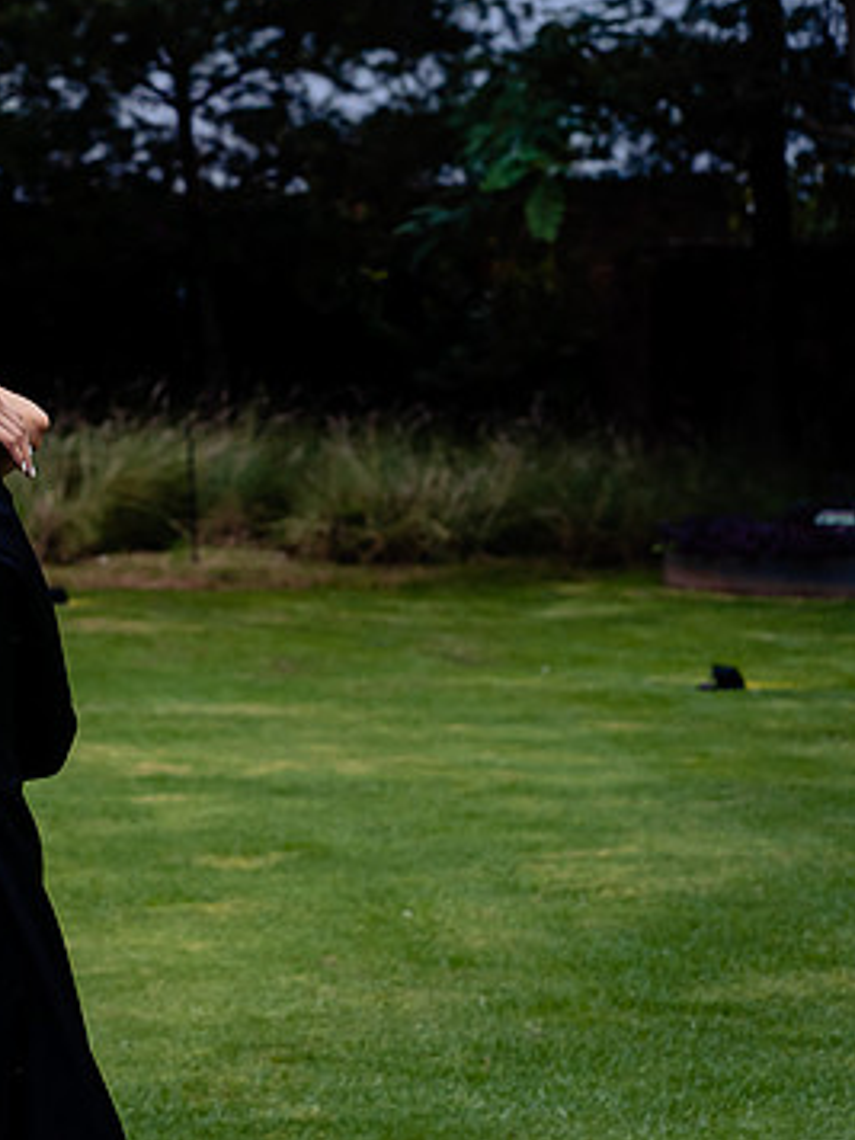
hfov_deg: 11.0
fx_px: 4380
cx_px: -67
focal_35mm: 133
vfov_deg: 14.8
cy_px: 524
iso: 640
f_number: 6.3
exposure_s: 1/640
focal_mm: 85
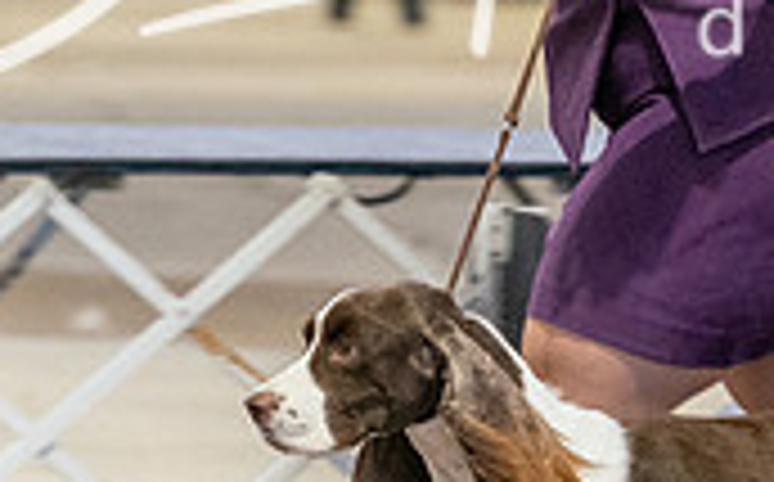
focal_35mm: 705
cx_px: 529
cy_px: 189
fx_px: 14852
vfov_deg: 1.9
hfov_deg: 3.0
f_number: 3.5
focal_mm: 176
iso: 6400
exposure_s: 1/250
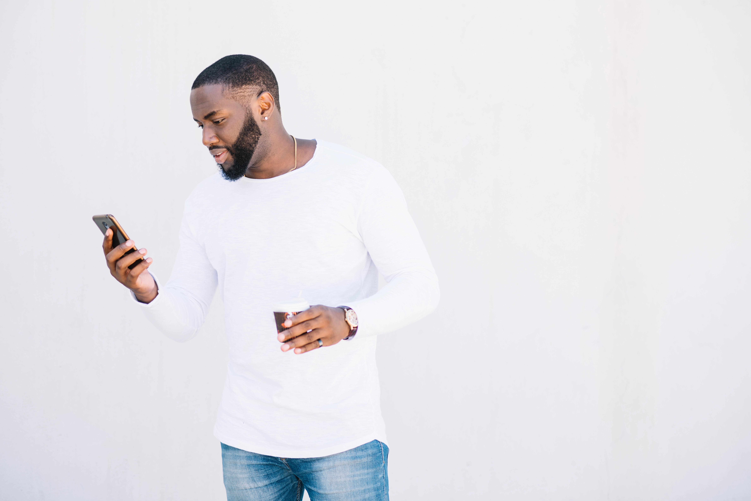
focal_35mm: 86
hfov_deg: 23.6
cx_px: 373
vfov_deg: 15.9
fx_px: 1794
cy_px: 250
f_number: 2.5
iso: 160
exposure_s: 1/640
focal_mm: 85
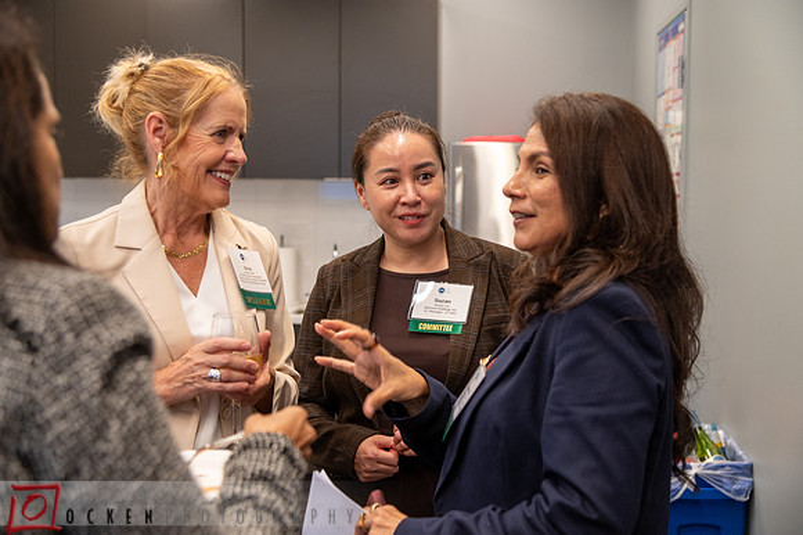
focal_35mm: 50
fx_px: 1115
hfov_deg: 39.6
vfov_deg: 27.0
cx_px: 402
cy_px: 268
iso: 1600
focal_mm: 50
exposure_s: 1/125
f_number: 4
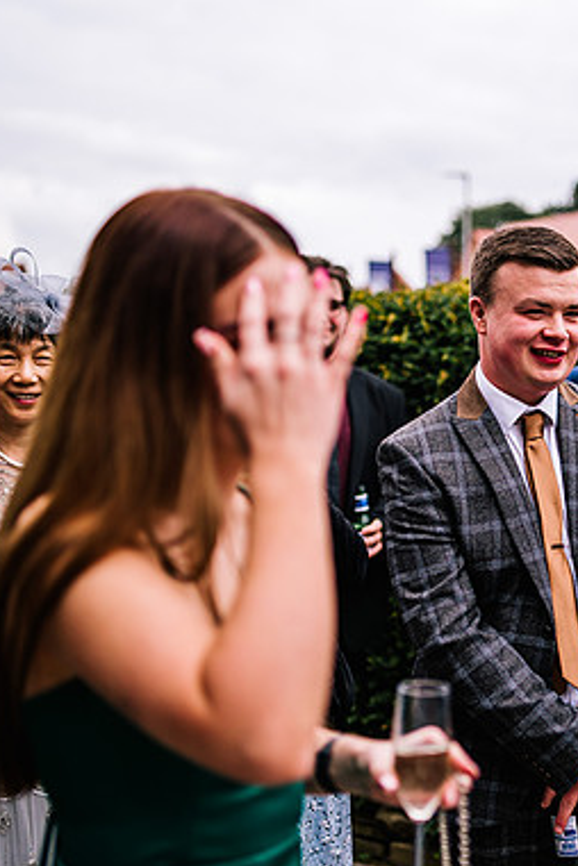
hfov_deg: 23.5
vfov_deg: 36.2
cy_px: 438
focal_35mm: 55
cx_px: 592
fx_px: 1324
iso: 100
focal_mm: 35
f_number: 1.6
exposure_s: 1/2500
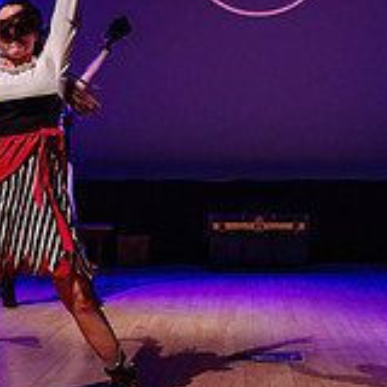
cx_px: 269
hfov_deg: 19.0
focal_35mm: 91
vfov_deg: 19.1
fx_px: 1151
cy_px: 149
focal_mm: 26
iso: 1600
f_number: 2.8
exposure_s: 1/125
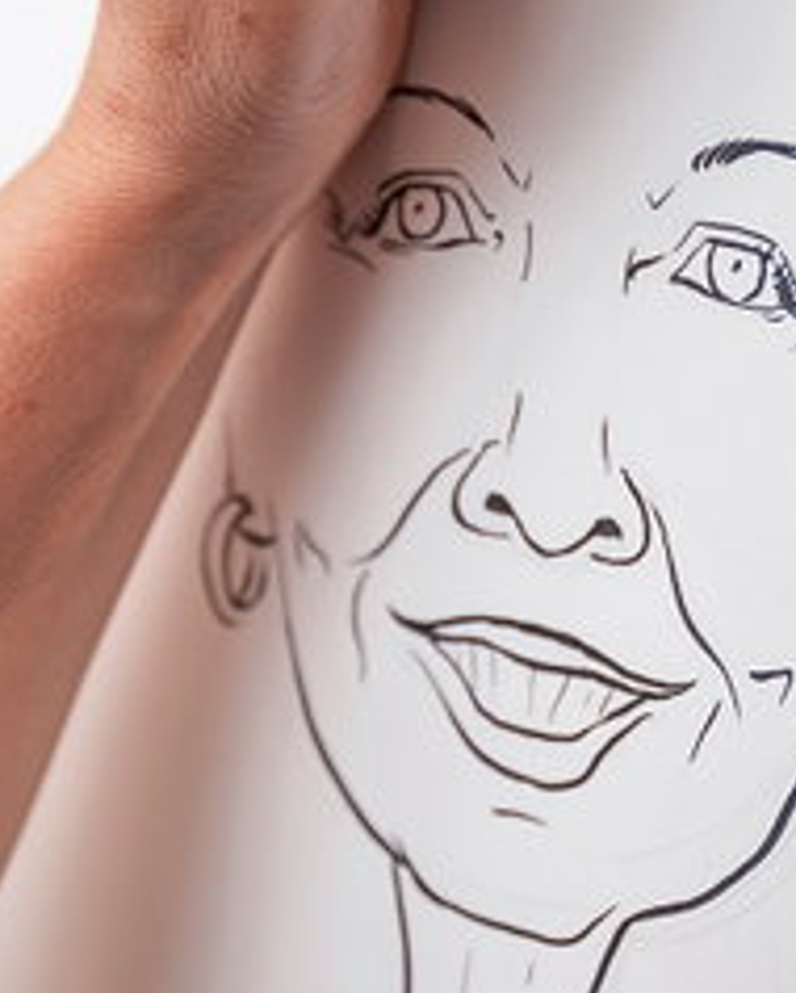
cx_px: 184
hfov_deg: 9.4
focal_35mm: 164
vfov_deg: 11.8
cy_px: 448
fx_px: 4823
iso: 400
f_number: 2.8
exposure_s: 1/160
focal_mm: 54
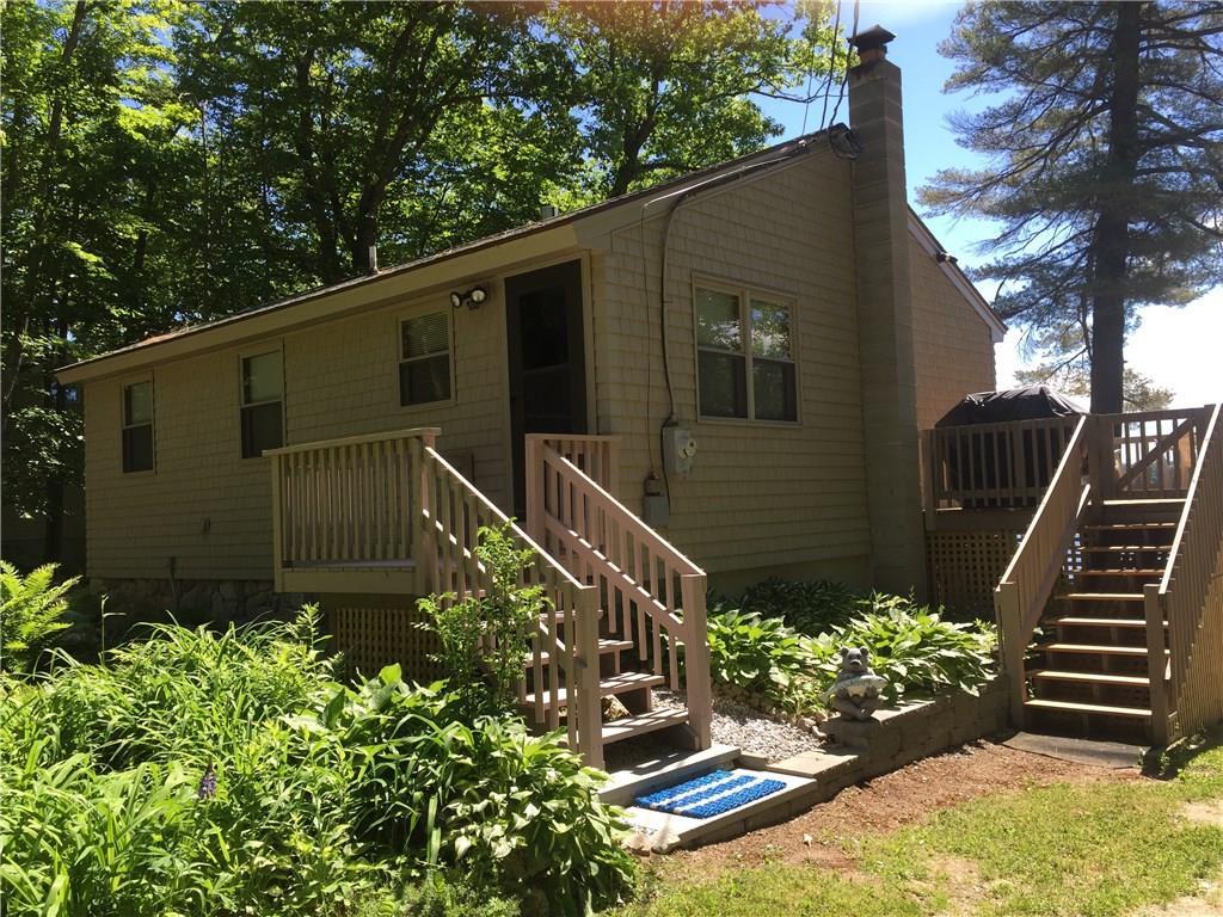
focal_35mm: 29
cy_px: 458
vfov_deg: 48.2
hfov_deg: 61.7
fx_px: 1025
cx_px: 612
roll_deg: +2.7
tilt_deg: +2.2
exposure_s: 1/706
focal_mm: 4.15
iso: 32
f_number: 2.2
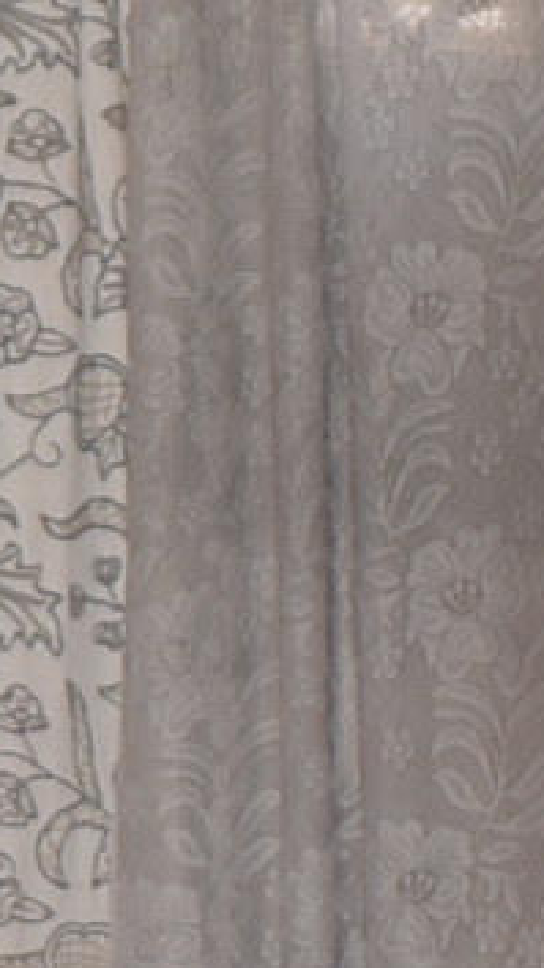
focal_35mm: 239
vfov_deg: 9.0
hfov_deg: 4.7
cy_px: 766
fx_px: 6132
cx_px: -1405
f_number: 3.5
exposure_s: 1/60
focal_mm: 18
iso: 200
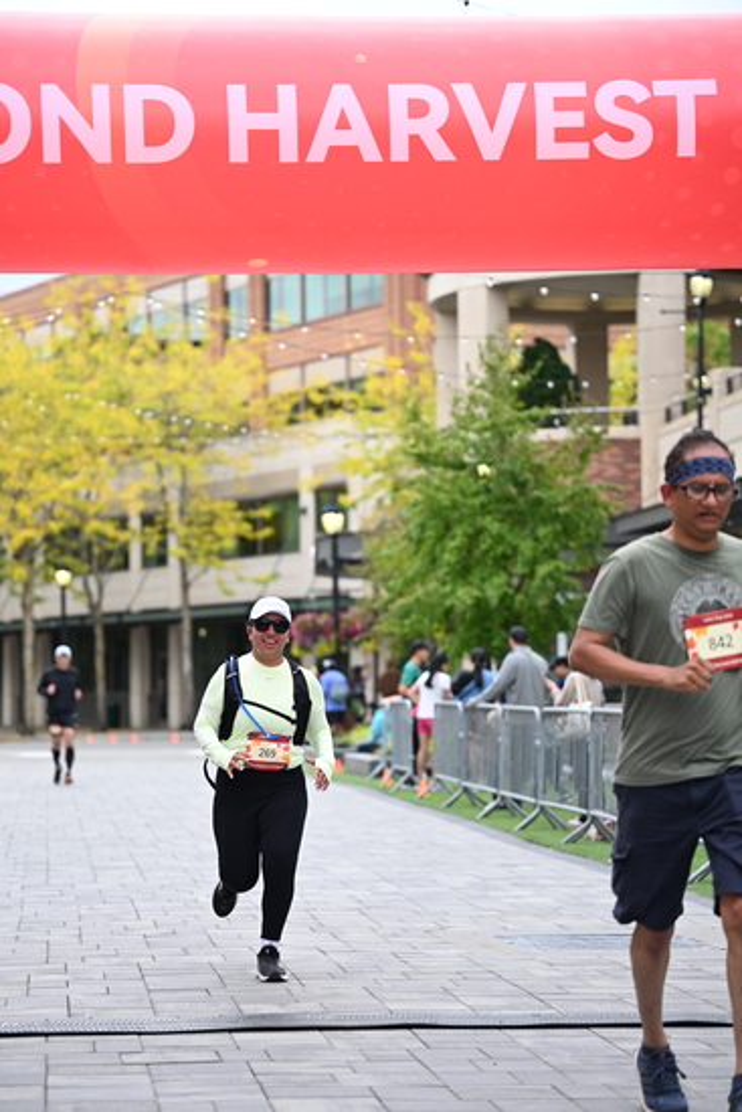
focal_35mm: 91
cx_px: 371
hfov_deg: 15.0
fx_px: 2811
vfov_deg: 22.4
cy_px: 556
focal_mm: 91
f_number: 2.8
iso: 640
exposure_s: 1/2500
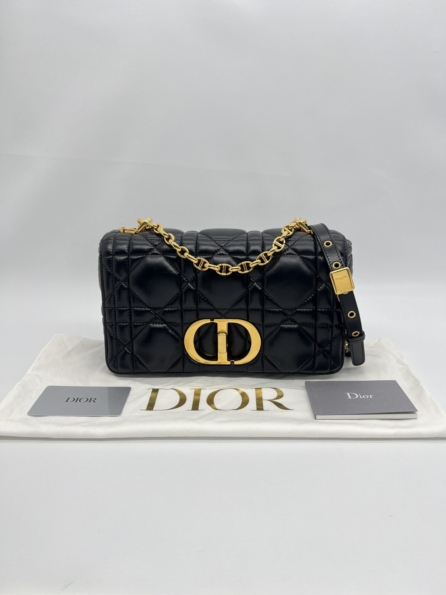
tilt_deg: -16.7
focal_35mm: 26
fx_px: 447
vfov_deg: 67.3
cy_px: 298
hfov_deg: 53.1
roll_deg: +0.5
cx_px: 223
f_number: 1.5
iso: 32
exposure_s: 1/146
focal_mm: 5.7
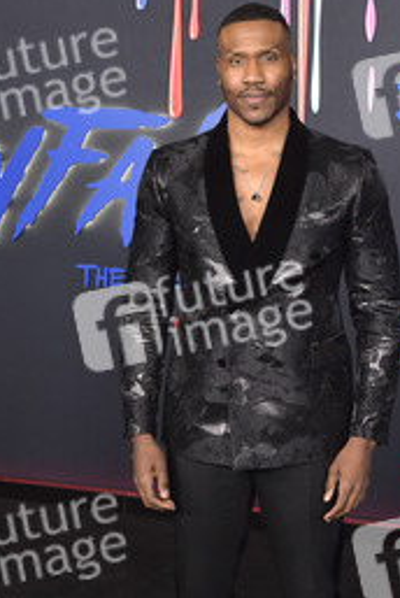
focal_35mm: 70
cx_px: 262
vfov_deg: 28.5
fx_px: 1163
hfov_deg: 19.5
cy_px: 433
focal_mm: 45
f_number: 6.3
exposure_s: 1/250
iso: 2000
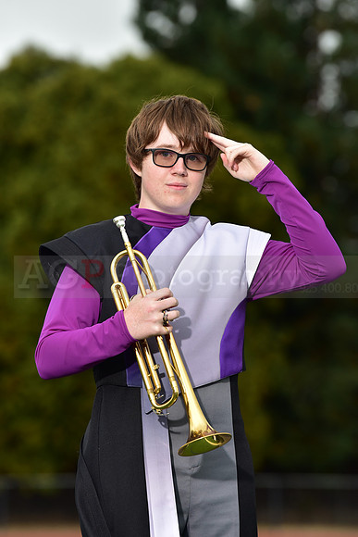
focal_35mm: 200
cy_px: 268
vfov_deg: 10.3
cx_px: 179
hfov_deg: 6.9
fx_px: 2981
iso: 500
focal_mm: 200
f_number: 5
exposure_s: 1/250
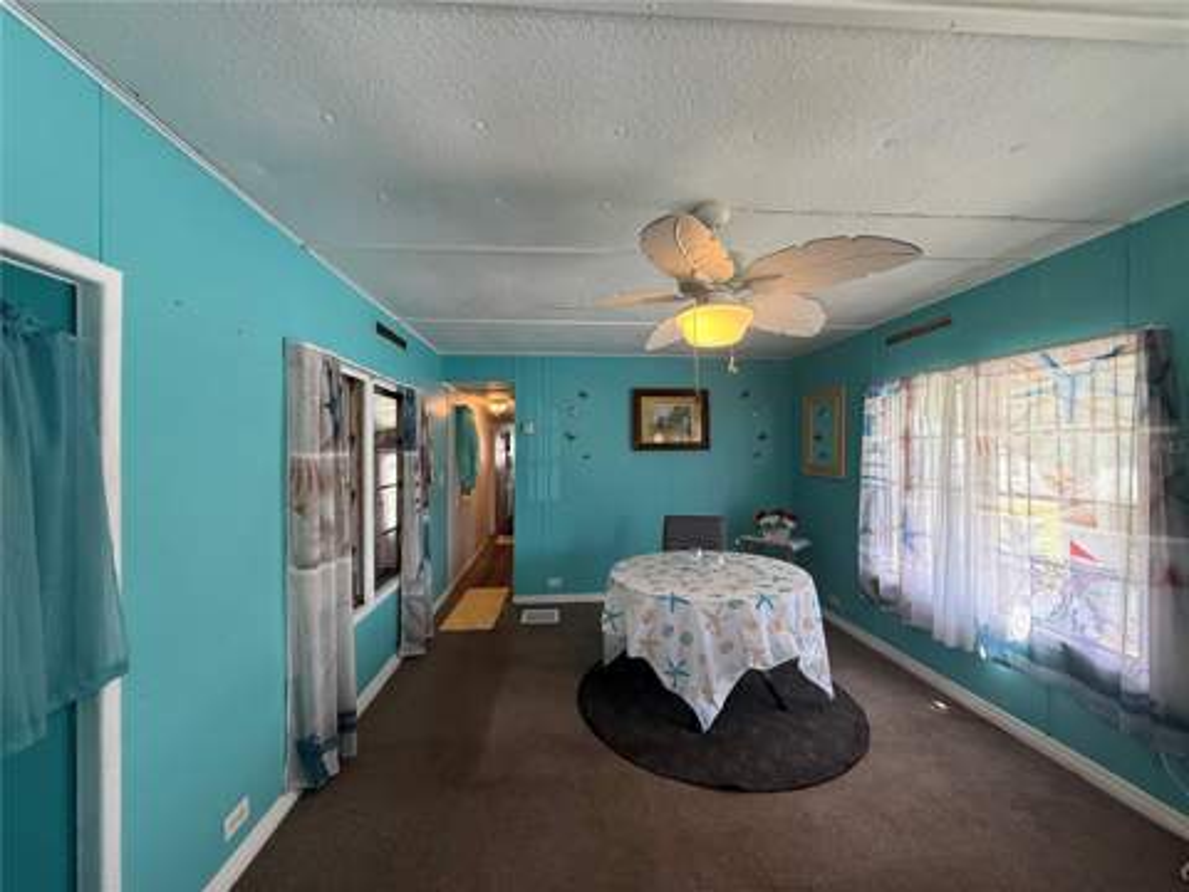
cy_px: 446
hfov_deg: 102.1
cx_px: 594
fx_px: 481
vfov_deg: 85.7
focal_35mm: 14
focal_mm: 2.22
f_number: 2.2
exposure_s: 1/120
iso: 400
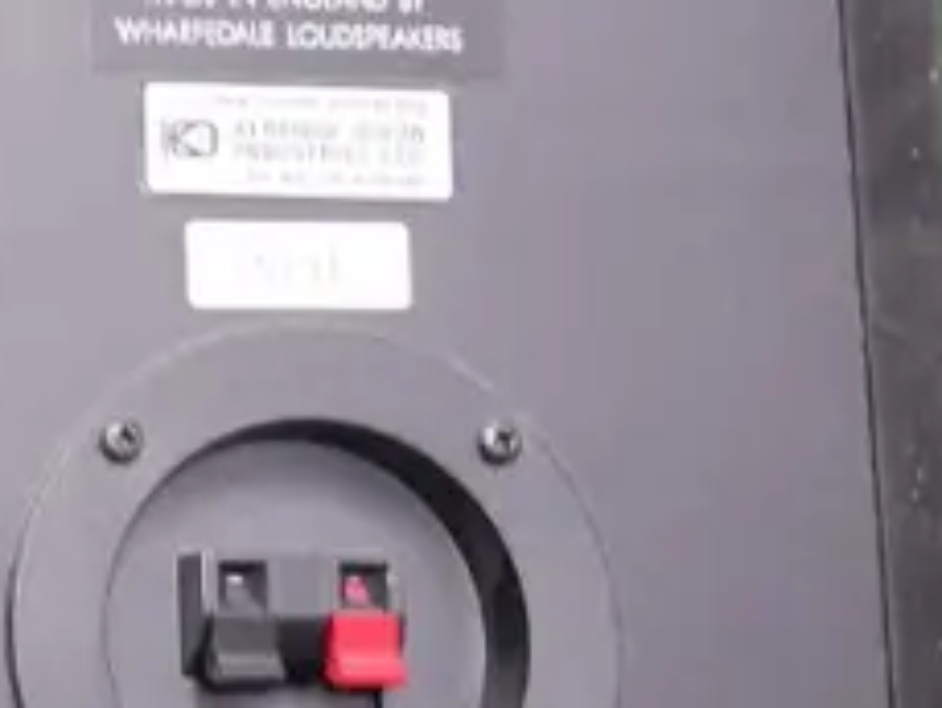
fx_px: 3403
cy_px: 198
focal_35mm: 125
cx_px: -588
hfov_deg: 14.4
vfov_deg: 11.8
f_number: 4
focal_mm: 14
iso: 3200
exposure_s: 1/40
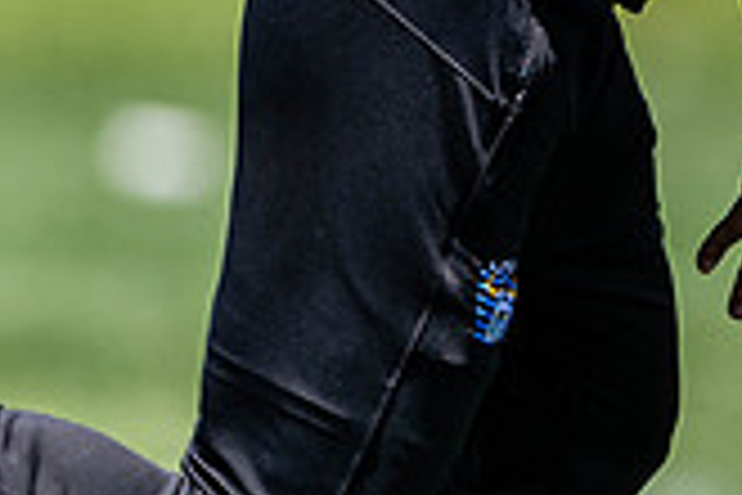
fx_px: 48144
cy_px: -218
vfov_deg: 0.6
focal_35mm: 2336
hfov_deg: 0.9
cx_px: 1106
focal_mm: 400
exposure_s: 1/1250
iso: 100
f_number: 2.8
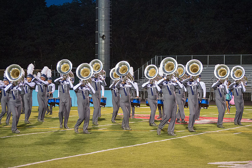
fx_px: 779
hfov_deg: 18.4
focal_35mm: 111
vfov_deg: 12.3
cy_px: 84
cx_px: 127
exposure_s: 1/200
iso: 5600
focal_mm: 100
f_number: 4.5
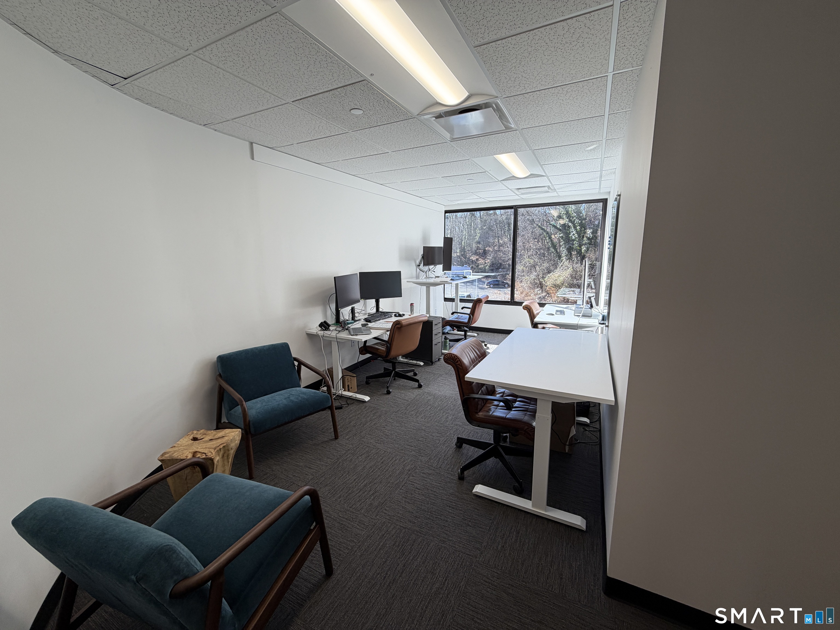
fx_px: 340
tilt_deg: -8.6
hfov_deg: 102.1
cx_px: 420
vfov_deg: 85.7
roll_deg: +2.2
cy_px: 315
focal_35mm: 14
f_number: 2.2
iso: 40
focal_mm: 2.22
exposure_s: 1/75
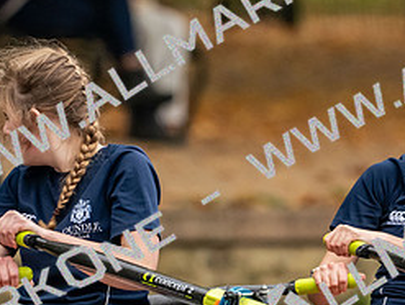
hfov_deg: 1.5
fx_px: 15841
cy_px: 207
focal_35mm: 1352
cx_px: 126
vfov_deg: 1.1
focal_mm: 400
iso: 1800
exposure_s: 1/2500
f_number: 4.5
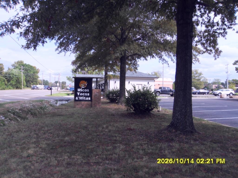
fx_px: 241
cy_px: 89
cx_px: 119
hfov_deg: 52.6
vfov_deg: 40.7
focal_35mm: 35
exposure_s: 1/90
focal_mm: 6.3
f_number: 8.2
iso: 80
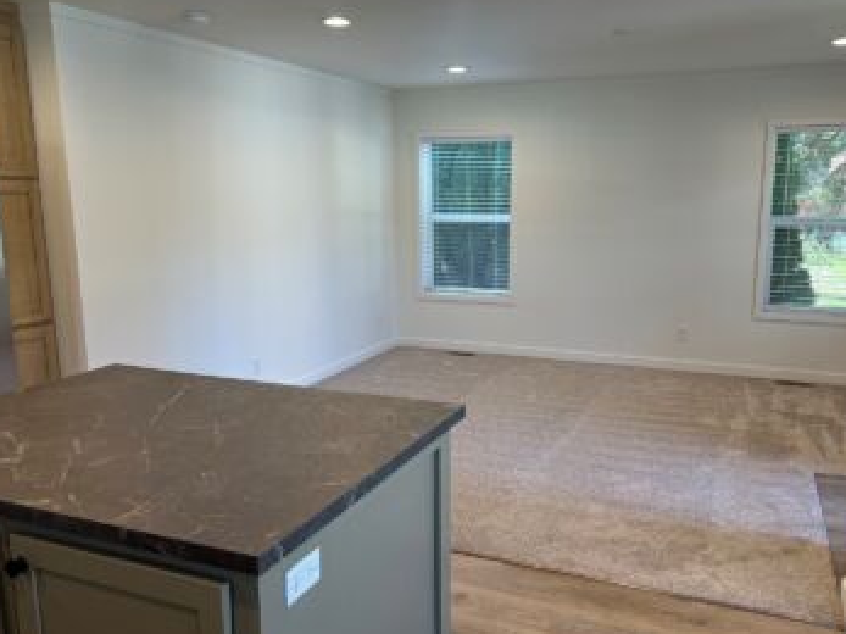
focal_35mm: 30
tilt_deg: -8.8
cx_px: 458
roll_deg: +1.4
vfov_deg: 46.8
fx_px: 733
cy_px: 332
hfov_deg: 59.9
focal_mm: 5.7
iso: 50
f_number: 1.5
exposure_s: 1/120
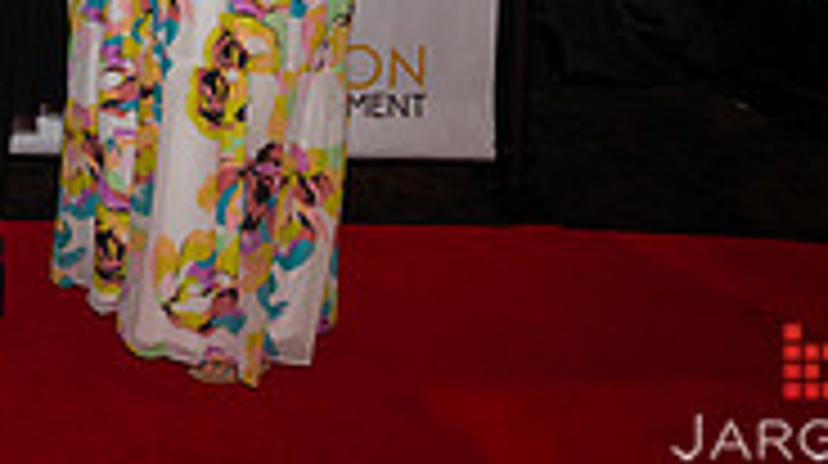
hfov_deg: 22.5
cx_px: -202
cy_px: -311
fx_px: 1886
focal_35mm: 86
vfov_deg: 13.0
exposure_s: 1/200
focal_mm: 26
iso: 1000
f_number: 4
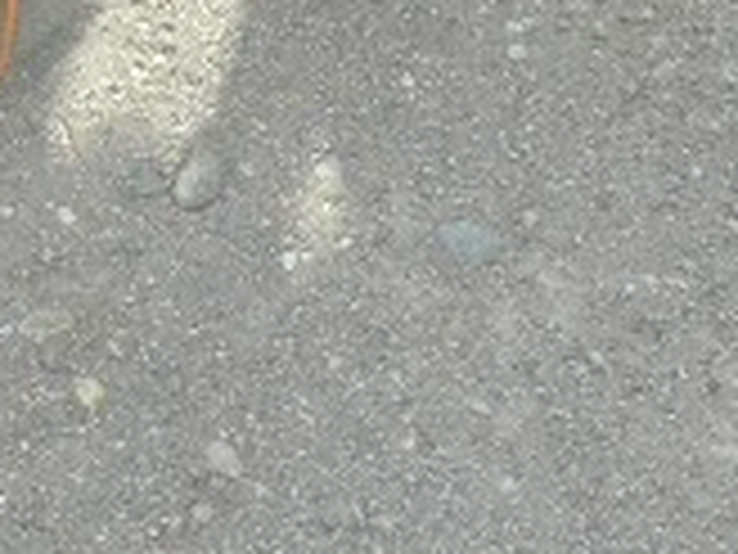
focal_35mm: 109
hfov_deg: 16.9
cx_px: -252
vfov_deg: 12.8
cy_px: -306
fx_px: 2324
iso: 64
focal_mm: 5
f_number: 3
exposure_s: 1/200
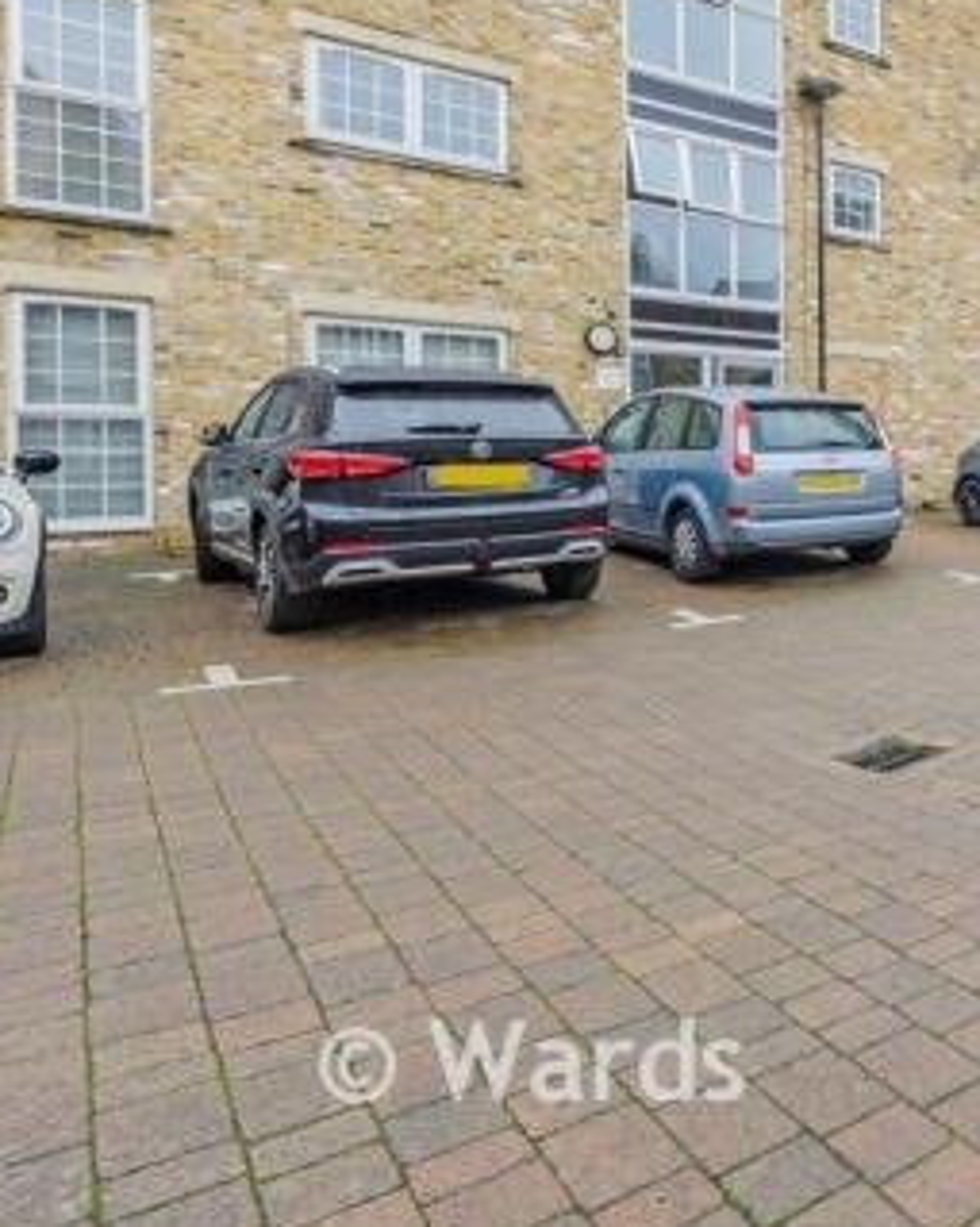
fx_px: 979
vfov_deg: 63.5
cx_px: 1136
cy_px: 487
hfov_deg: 40.2
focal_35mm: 27
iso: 110
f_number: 8
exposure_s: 1/50
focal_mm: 14
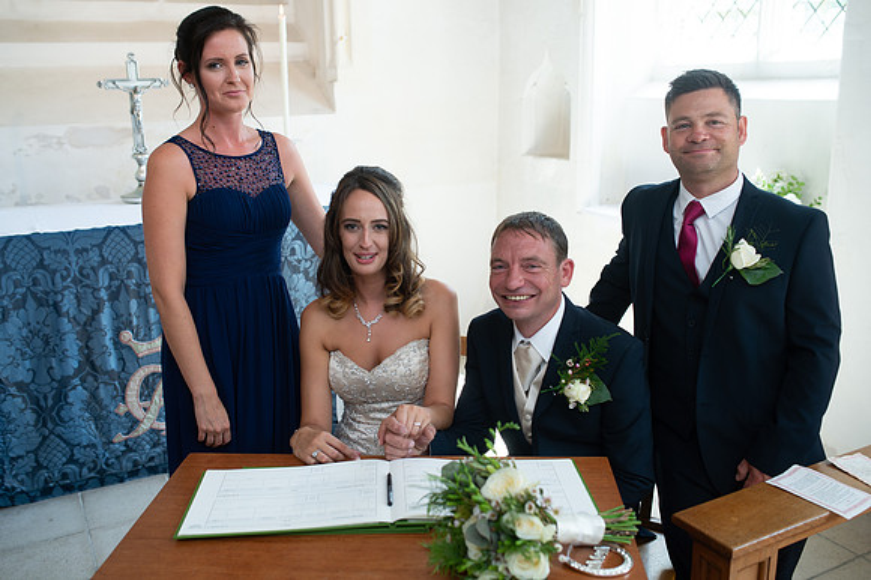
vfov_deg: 37.8
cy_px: 290
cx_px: 436
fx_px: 846
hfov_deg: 54.5
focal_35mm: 35
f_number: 3.5
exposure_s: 1/125
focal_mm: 35
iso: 400
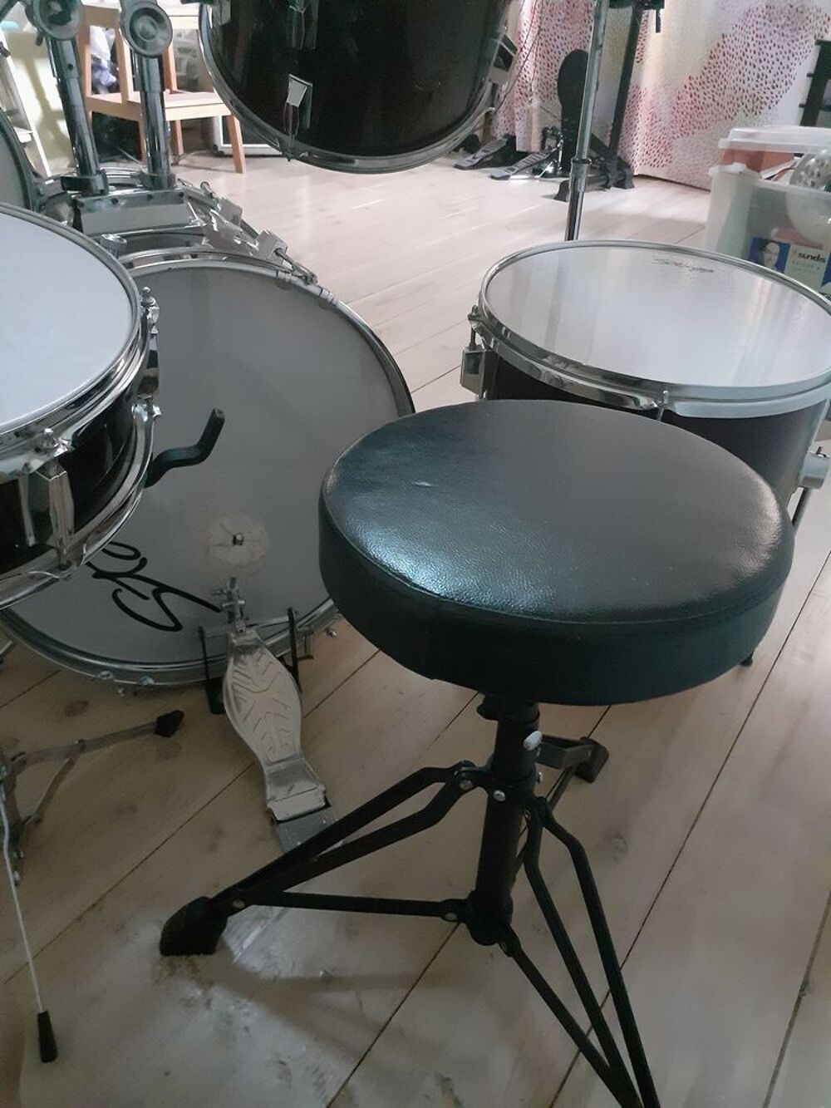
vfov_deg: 65.3
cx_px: 416
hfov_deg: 51.4
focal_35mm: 27
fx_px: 864
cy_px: 554
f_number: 1.9
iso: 1250
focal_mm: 3.6
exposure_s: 1/13
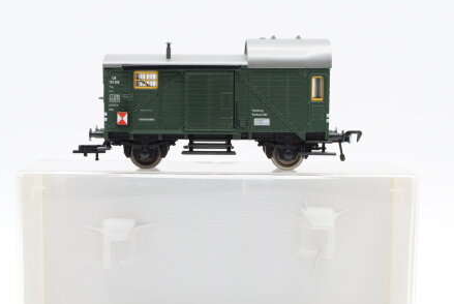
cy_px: 203
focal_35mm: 72
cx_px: 204
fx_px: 905
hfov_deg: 28.1
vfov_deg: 19.0
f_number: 8
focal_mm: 35
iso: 320
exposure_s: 1/125
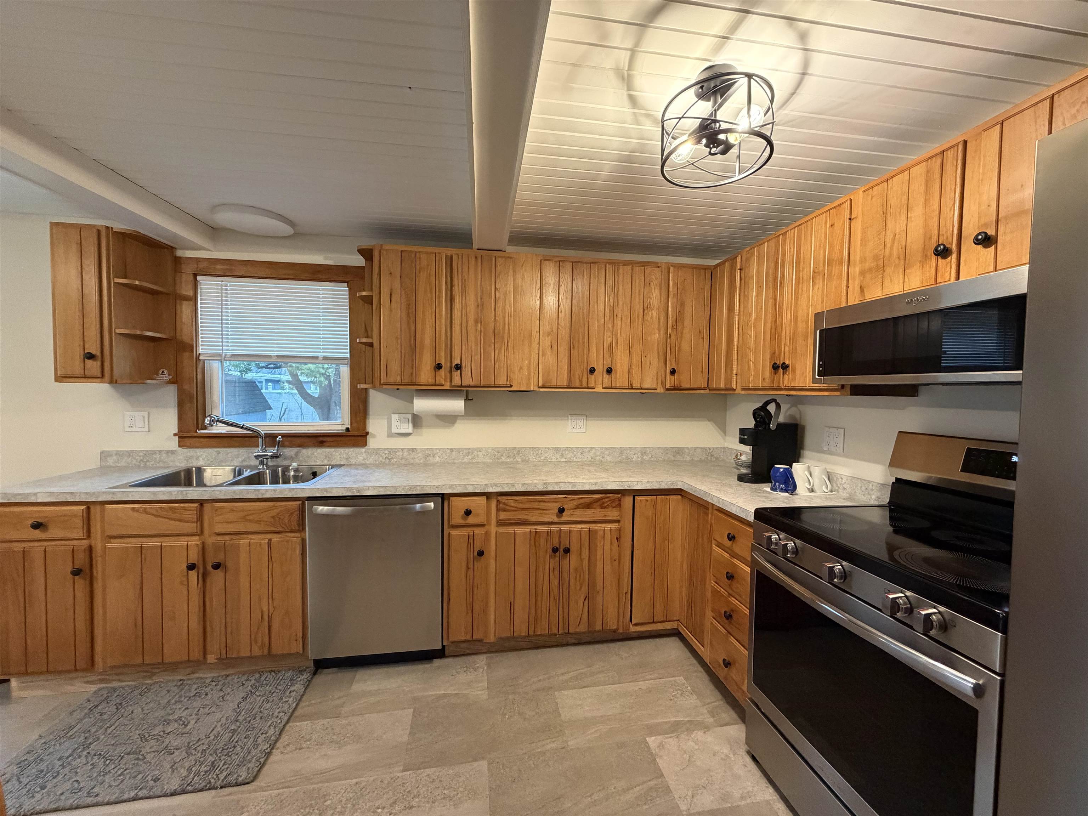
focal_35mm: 14
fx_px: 440
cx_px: 544
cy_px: 408
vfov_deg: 85.7
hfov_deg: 102.1
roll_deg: -0.6
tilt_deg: -2.1
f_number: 2.2
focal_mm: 2.22
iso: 500
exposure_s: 1/60
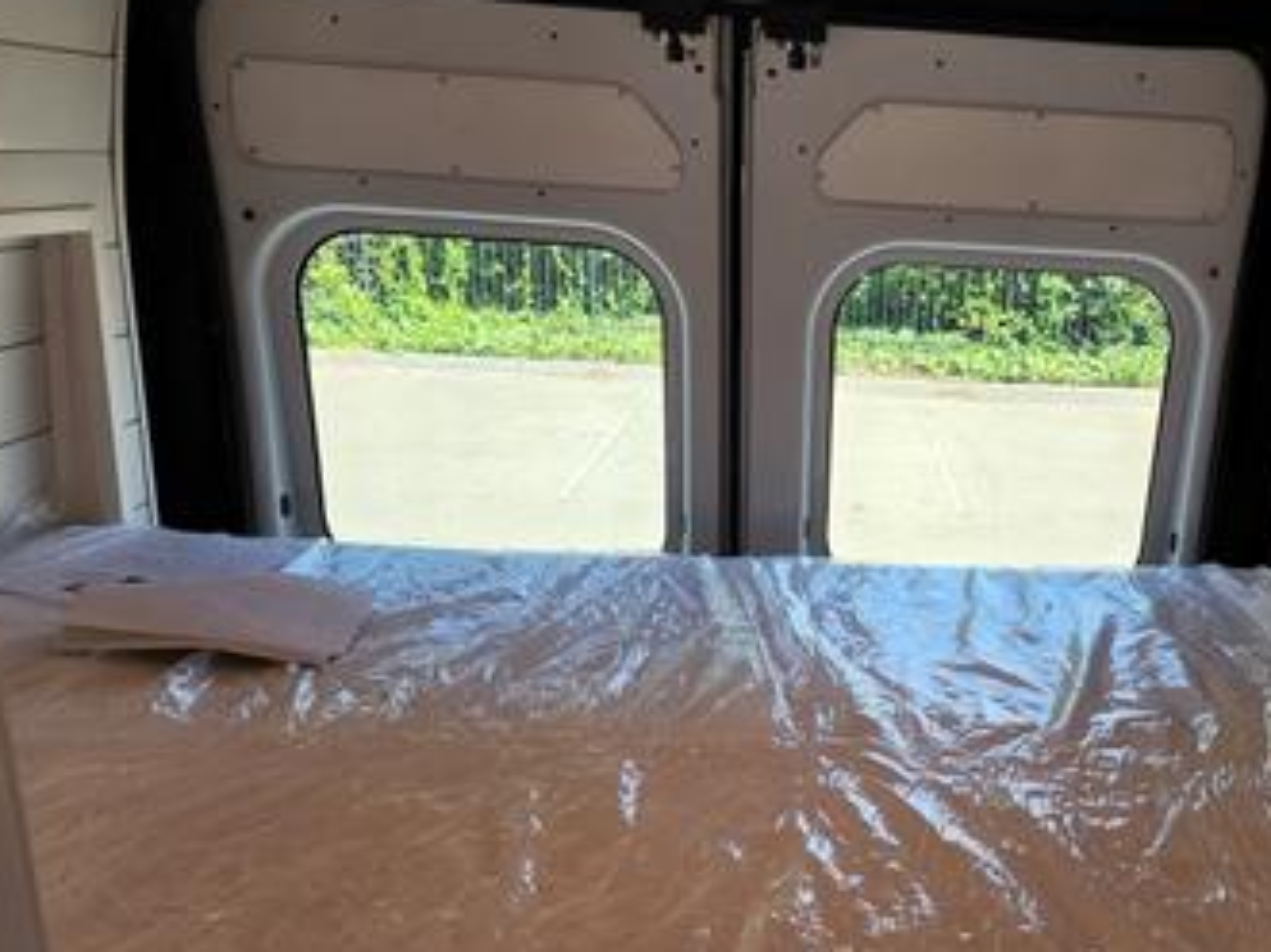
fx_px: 1285
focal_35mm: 35
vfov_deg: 40.3
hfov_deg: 51.0
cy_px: 614
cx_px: 910
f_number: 1.8
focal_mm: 6.4
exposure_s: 1/180
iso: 160
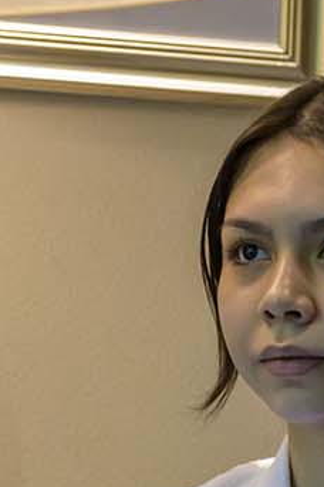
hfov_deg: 7.6
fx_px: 2443
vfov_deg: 11.0
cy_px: 662
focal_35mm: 181
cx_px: 90
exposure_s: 1/200
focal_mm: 43
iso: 3600
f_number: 4.5
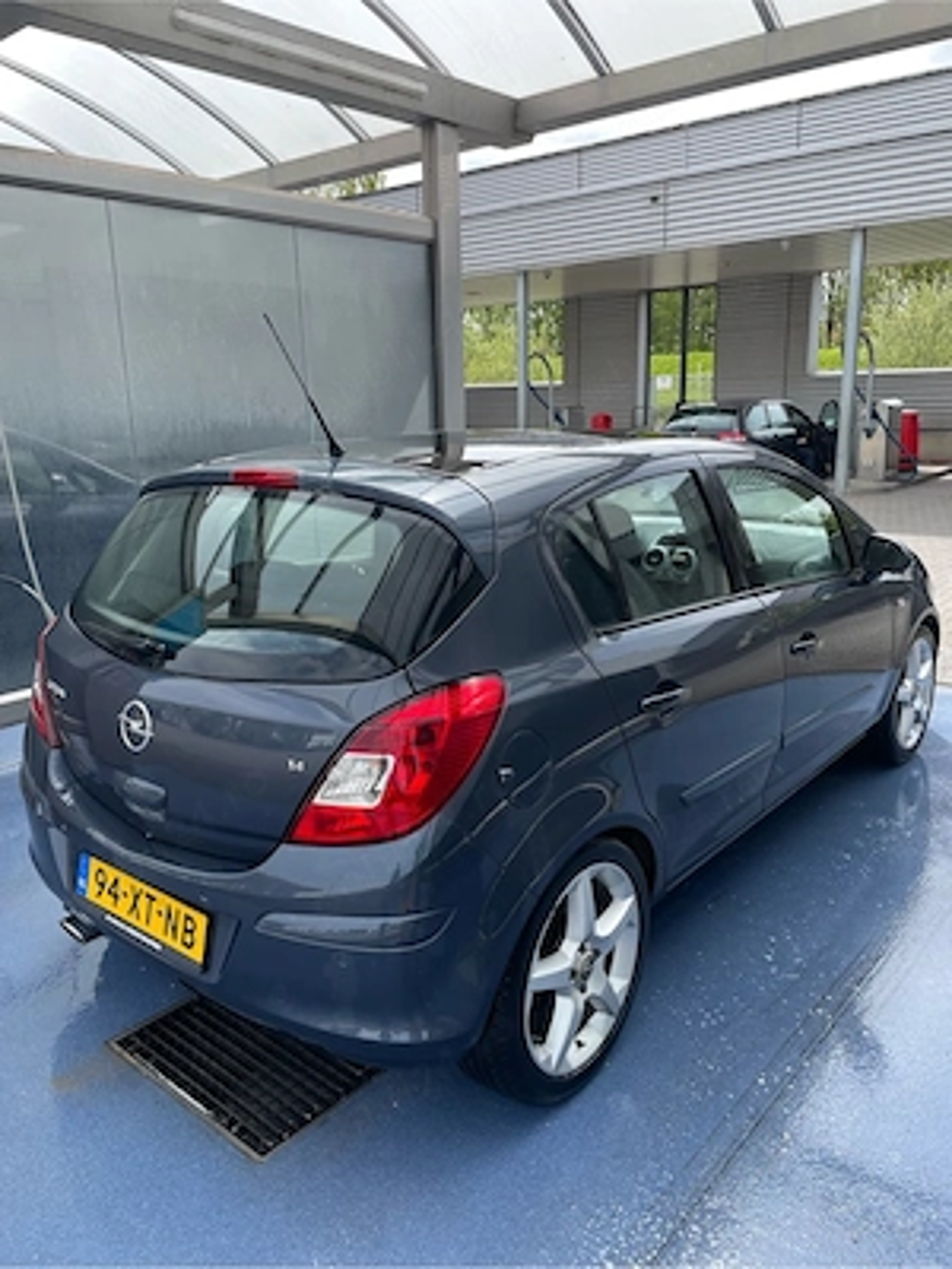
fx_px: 953
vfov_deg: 67.3
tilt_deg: -12.4
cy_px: 634
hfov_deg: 53.1
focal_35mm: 26
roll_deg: +1.4
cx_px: 476
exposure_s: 1/972
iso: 32
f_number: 1.6
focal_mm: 4.2
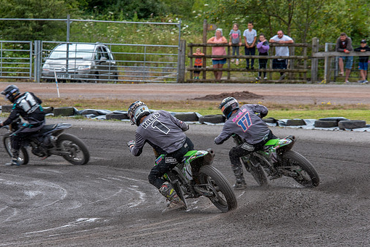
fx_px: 3905
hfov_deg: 5.4
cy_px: 160
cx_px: 176
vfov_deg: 3.6
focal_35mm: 380
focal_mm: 200
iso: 160
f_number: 8
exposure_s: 1/250
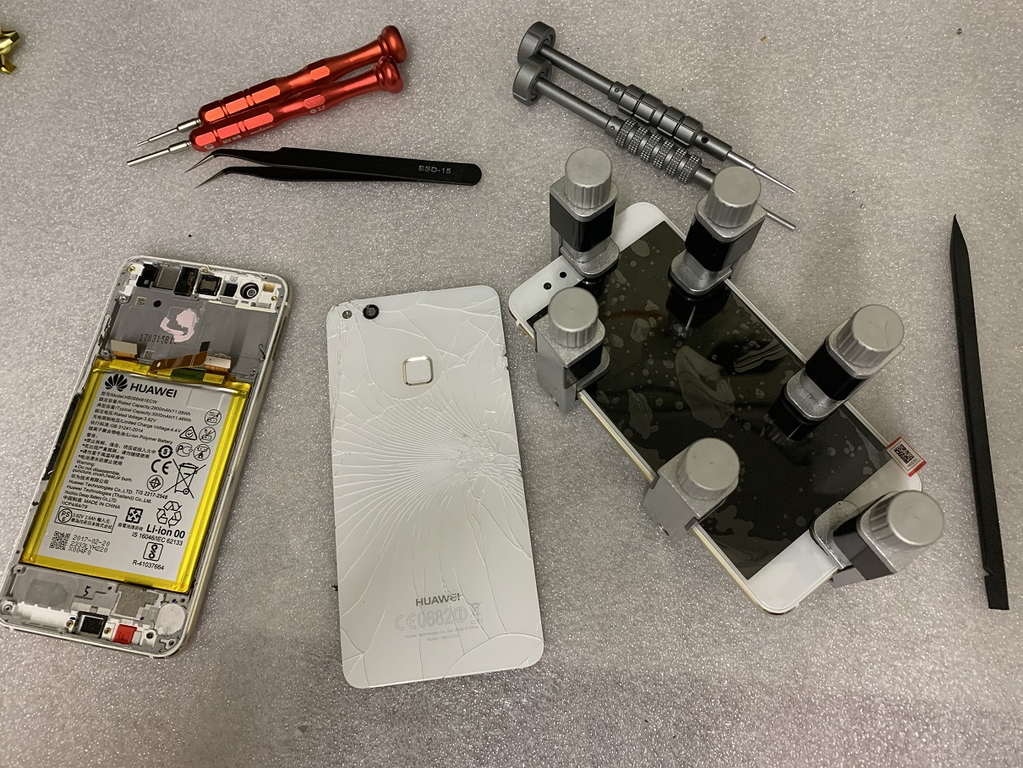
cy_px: 384
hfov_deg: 67.3
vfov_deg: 53.1
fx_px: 769
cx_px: 512
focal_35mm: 26
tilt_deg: -71.7
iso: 200
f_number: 1.8
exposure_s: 1/50
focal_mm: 4.25
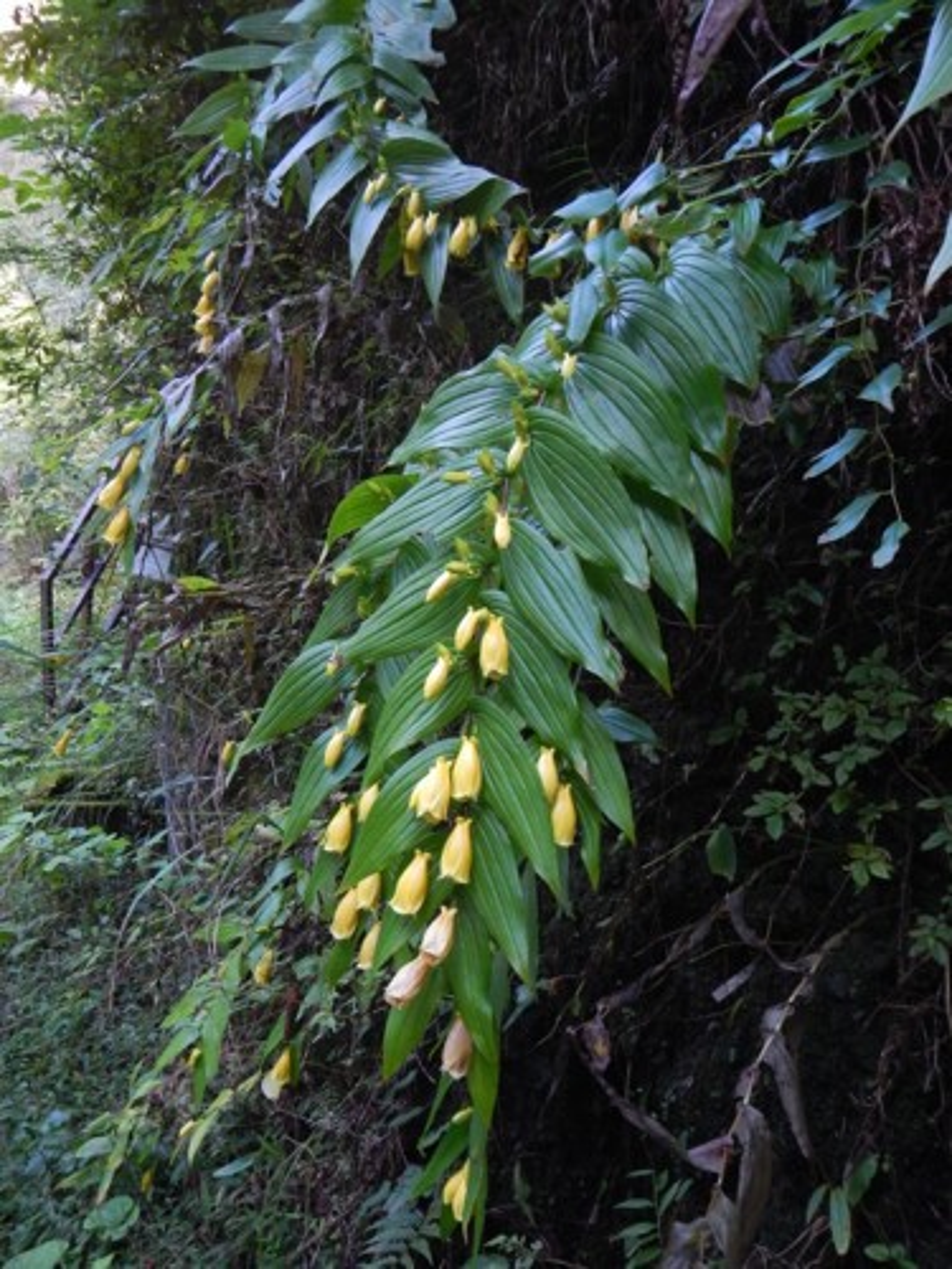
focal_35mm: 33
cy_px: 634
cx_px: 476
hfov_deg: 42.9
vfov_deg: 55.4
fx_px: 1210
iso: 360
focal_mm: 5.9
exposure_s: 1/30
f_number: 3.9
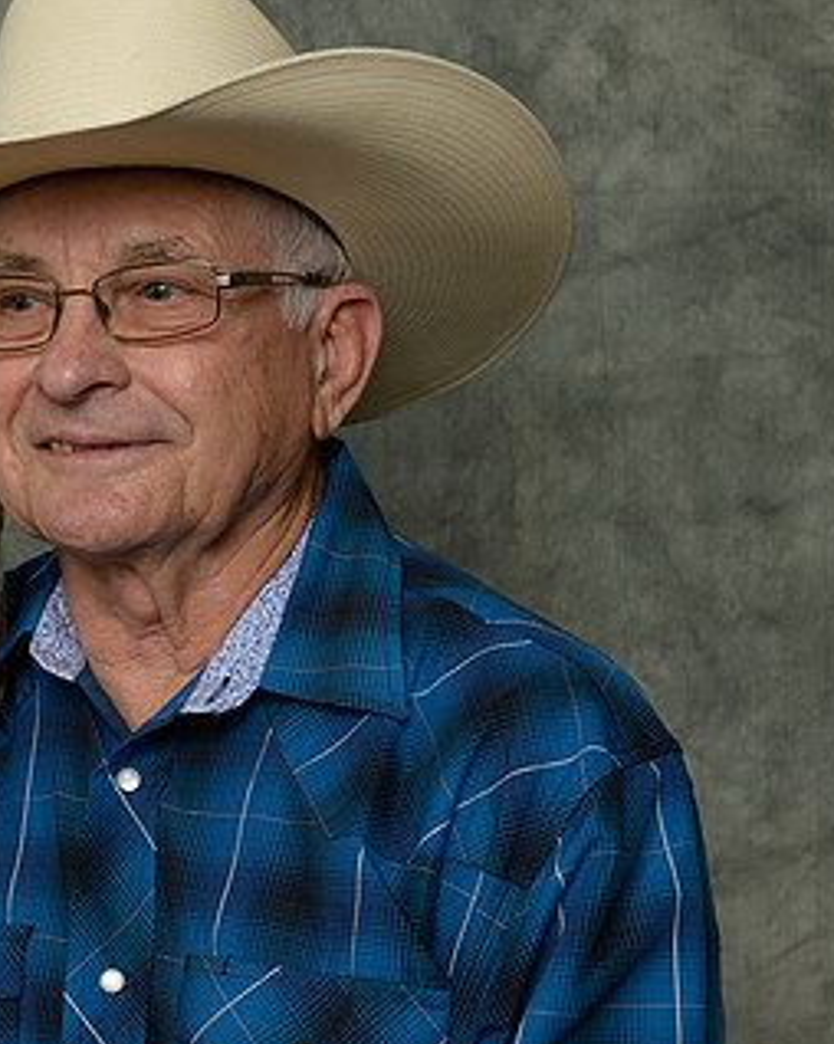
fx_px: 2965
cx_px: -7
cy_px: 520
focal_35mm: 96
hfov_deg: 15.7
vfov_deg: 20.0
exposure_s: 1/125
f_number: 10
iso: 400
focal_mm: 56
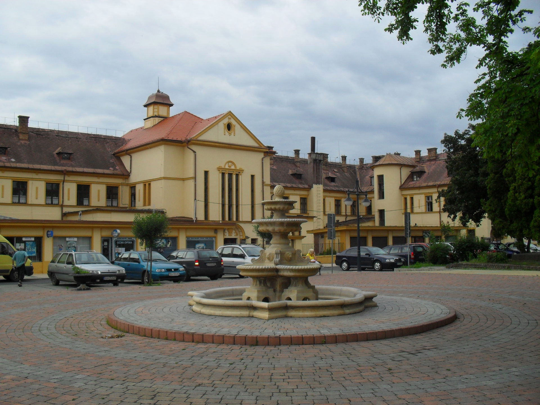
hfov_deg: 52.6
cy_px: 202
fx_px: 546
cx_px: 270
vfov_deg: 40.7
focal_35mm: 35
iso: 100
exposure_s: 1/125
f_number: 8.4
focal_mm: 6.3
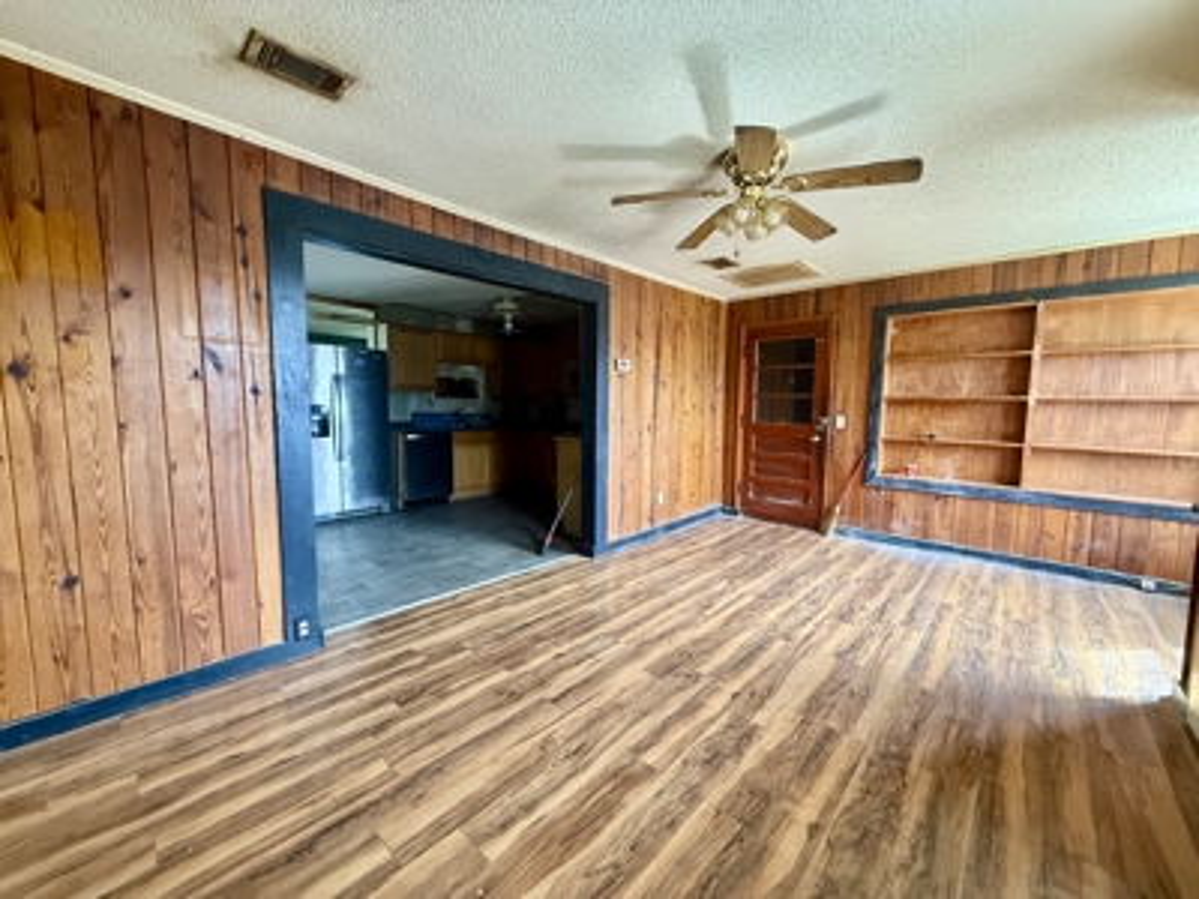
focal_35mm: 14
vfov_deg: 85.7
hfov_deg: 102.1
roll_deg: -0.6
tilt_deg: -3.7
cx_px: 600
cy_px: 450
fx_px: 485
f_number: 2.2
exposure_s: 1/60
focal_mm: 2.22
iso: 400
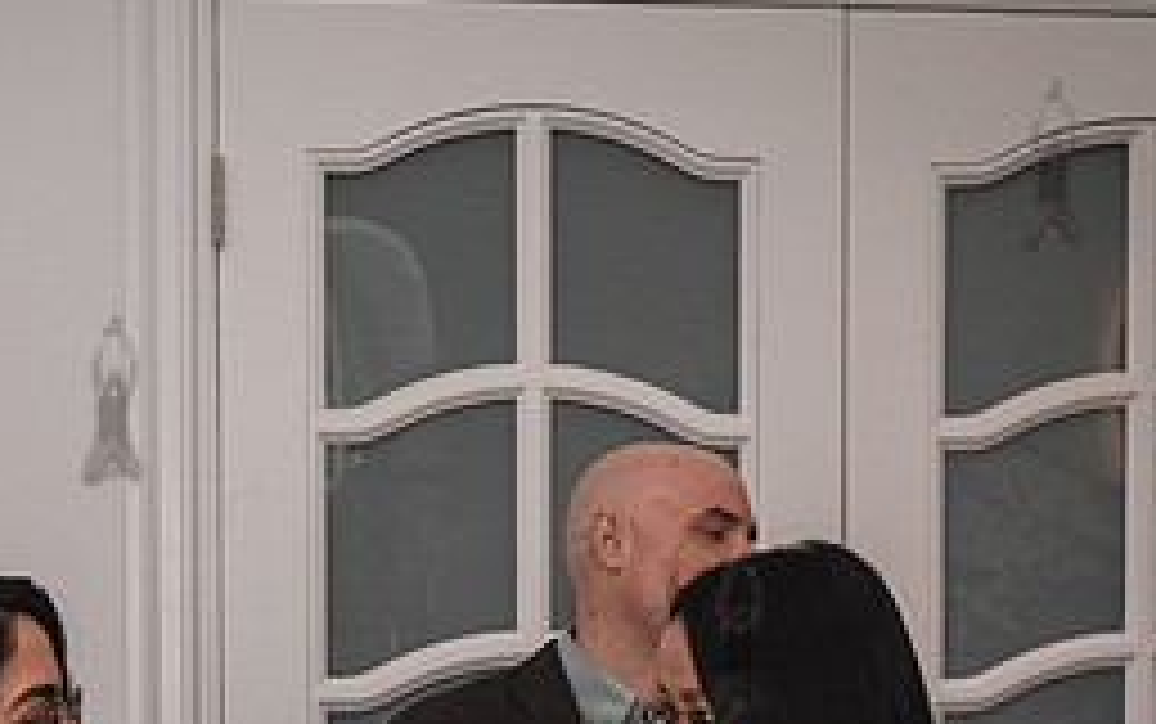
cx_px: 381
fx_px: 3089
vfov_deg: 13.0
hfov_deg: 21.1
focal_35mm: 98
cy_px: 887
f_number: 4.5
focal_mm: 35
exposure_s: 1/320
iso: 6400
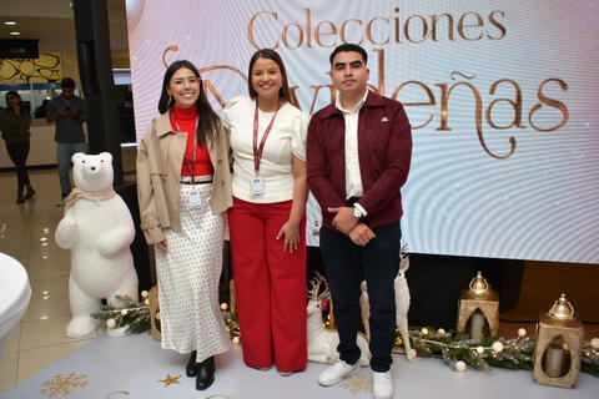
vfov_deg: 42.3
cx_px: 300
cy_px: 200
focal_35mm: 31
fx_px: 516
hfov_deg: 60.3
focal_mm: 21
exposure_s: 1/60
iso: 125
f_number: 4
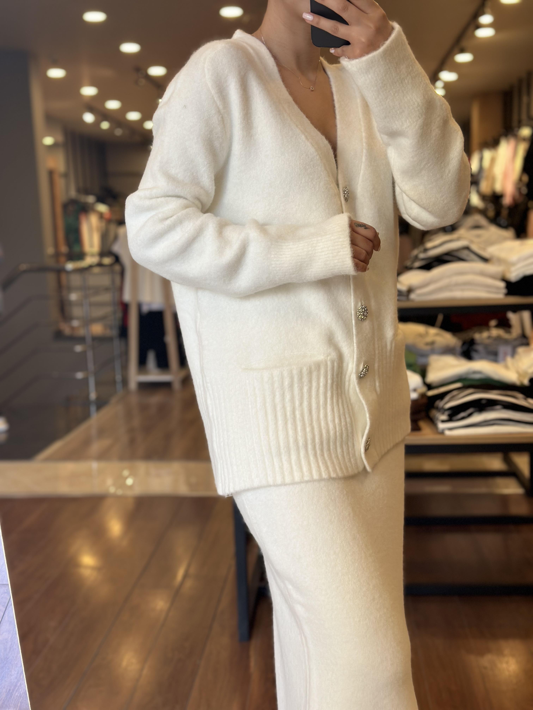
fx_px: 985
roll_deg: +3.4
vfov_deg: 39.7
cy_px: 355
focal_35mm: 48
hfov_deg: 30.3
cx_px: 266
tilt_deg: -35.6
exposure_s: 1/184
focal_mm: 6.86
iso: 80
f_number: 1.78
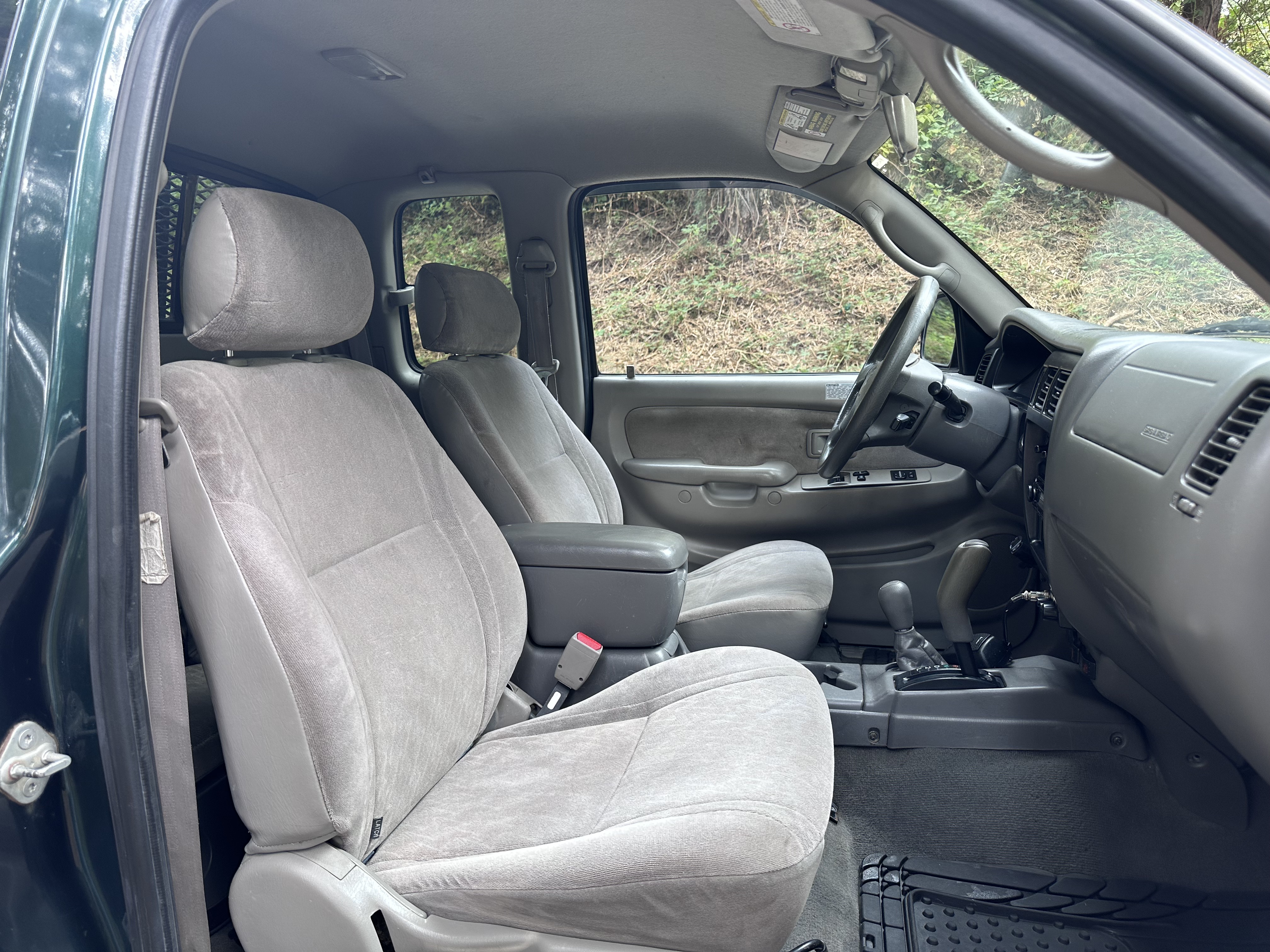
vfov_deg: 56.8
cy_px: 476
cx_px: 635
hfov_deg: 71.6
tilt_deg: -8.5
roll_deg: +3.3
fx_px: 881
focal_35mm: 24
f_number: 1.78
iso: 80
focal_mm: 6.86
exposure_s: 1/121
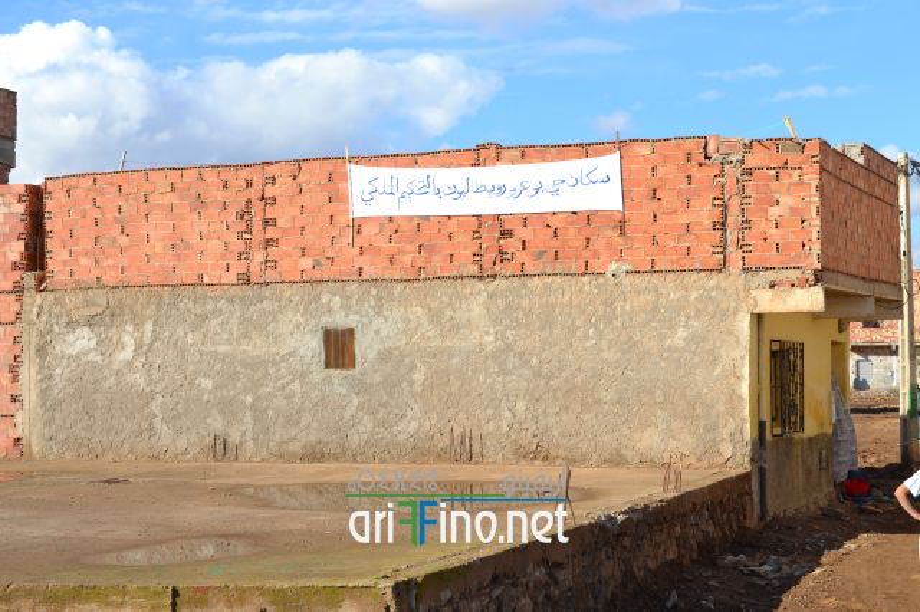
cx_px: 460
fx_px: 1379
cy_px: 306
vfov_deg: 25.0
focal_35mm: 54
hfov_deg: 36.9
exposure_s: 1/320
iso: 100
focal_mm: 36
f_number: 9
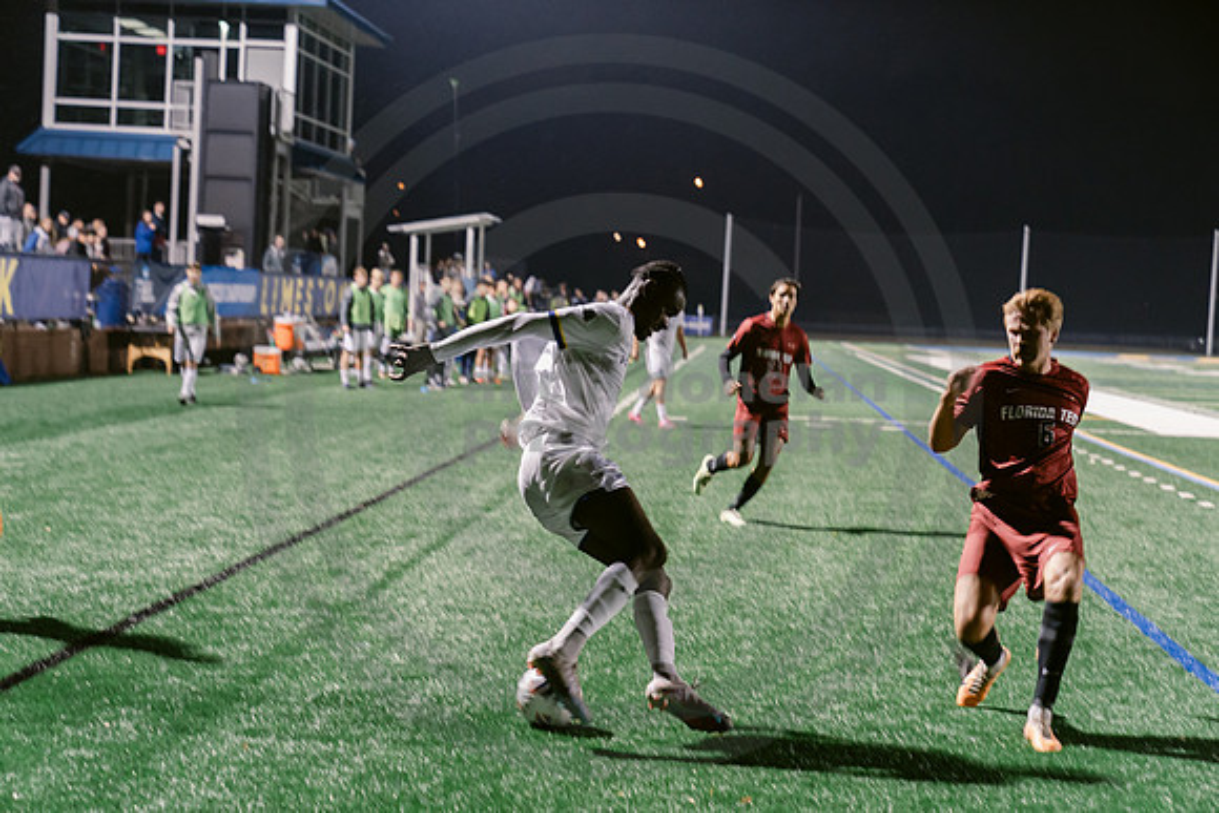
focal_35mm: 70
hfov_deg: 28.8
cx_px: 610
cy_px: 406
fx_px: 2371
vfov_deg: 19.5
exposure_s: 1/125
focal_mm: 70
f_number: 3.5
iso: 2500
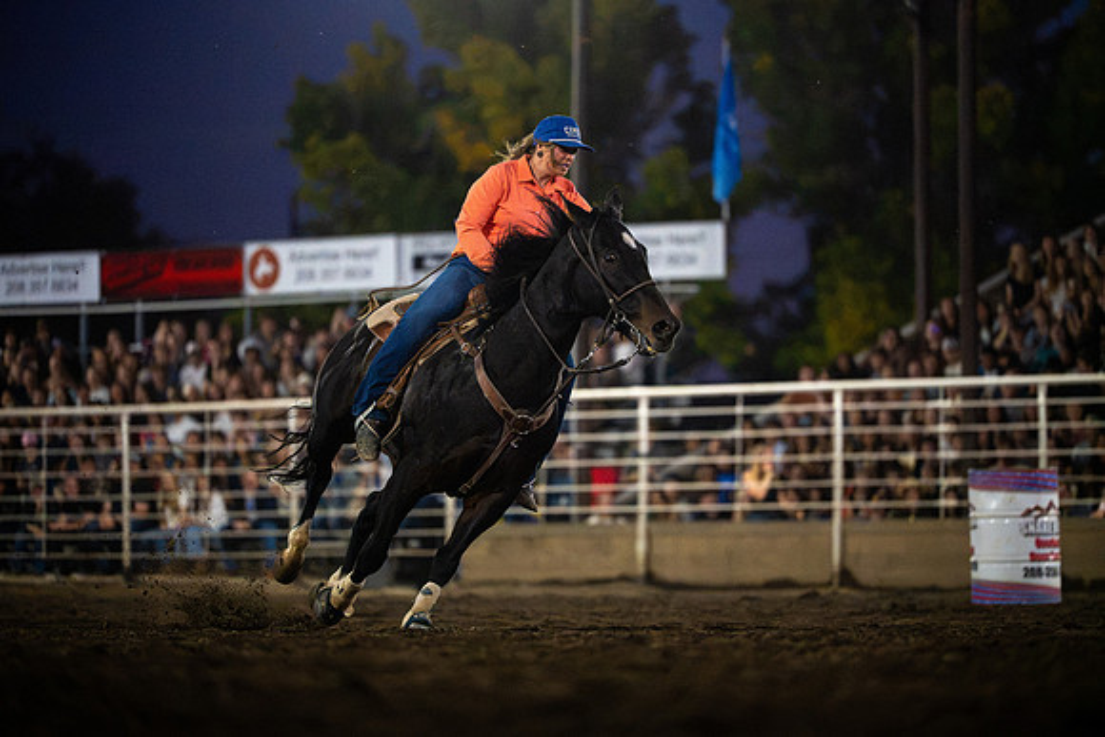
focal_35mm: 200
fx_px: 6140
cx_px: 552
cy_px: 368
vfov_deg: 6.9
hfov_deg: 10.3
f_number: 2.8
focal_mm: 200
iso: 8000
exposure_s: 1/1600
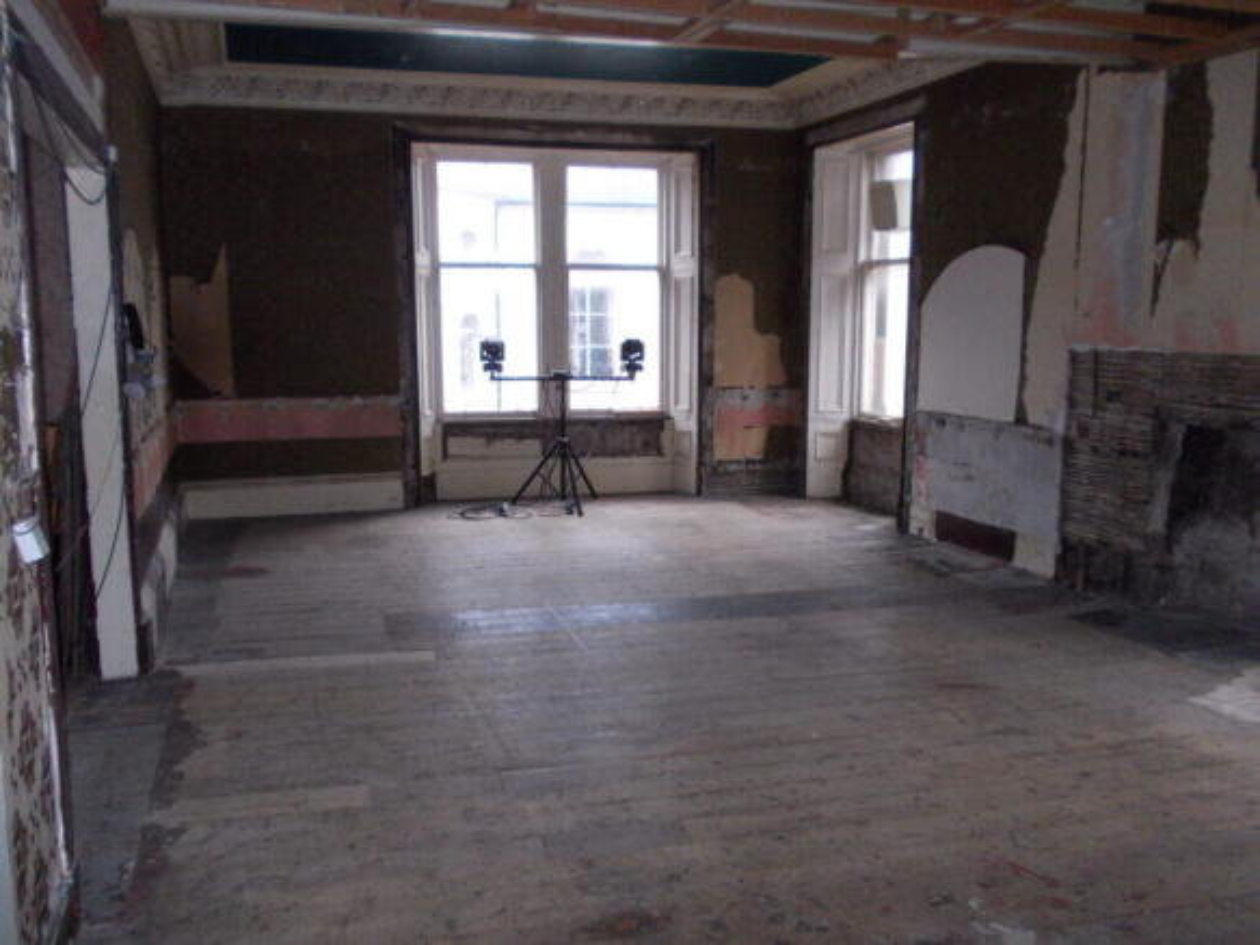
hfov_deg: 63.5
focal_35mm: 28
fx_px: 1019
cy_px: 472
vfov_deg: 49.7
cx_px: 630
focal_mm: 4
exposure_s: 1/30
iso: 250
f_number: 2.7
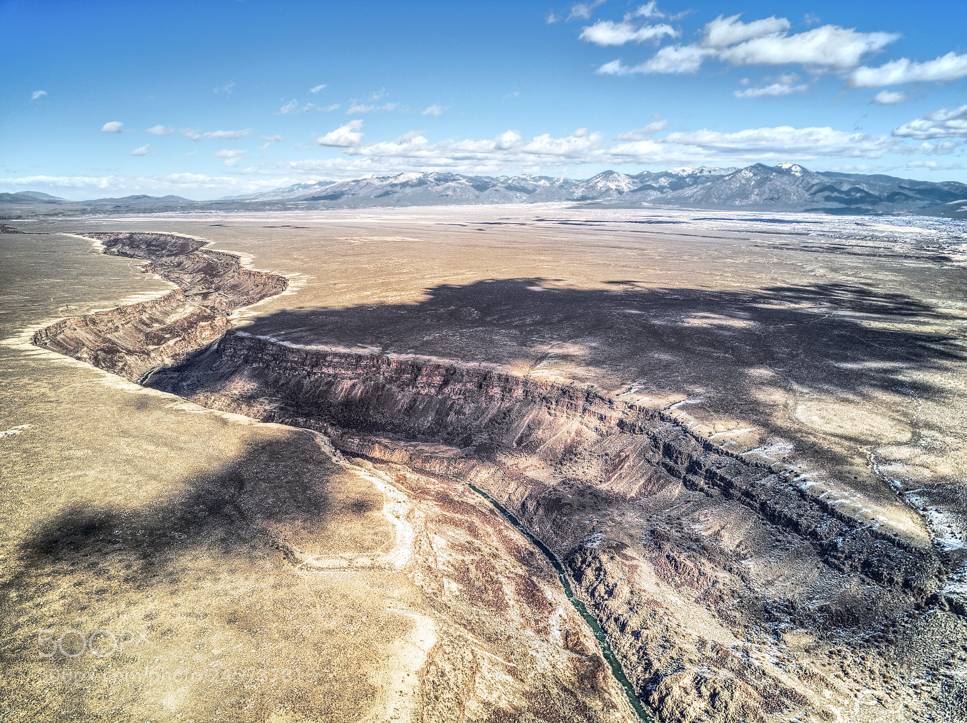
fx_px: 726
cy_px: 362
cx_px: 484
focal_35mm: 26
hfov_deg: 67.4
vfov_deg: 53.0
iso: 100
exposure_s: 1/640
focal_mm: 4.7
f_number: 2.2
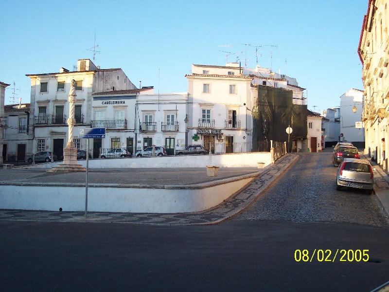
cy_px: 146
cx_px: 194
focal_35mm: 38
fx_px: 427
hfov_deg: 49.0
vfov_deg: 37.7
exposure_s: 1/350
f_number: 2.8
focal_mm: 8
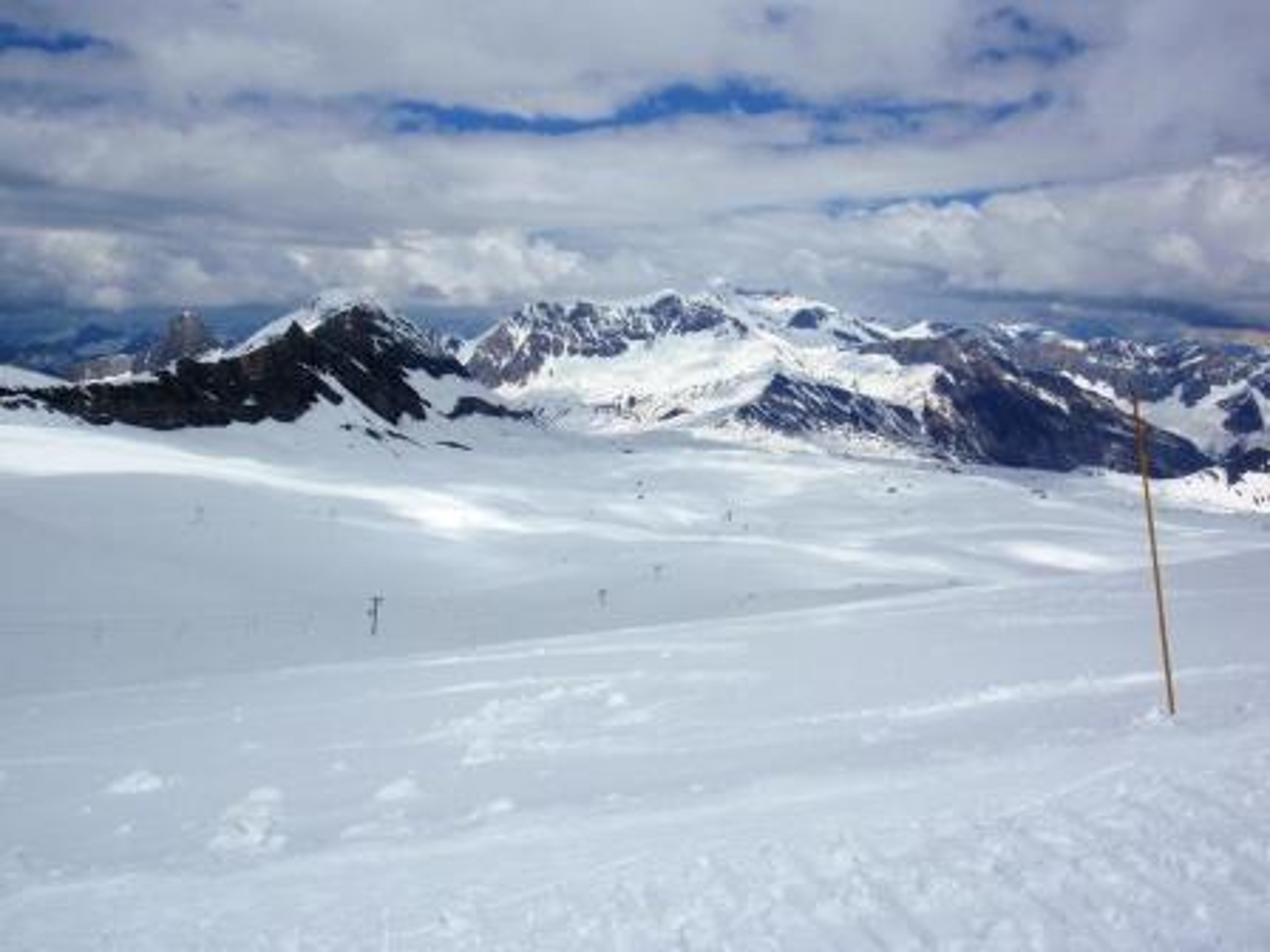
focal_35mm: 28
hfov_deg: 63.4
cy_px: 476
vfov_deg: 49.7
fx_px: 1027
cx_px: 635
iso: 64
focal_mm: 5
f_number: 8
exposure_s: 1/640
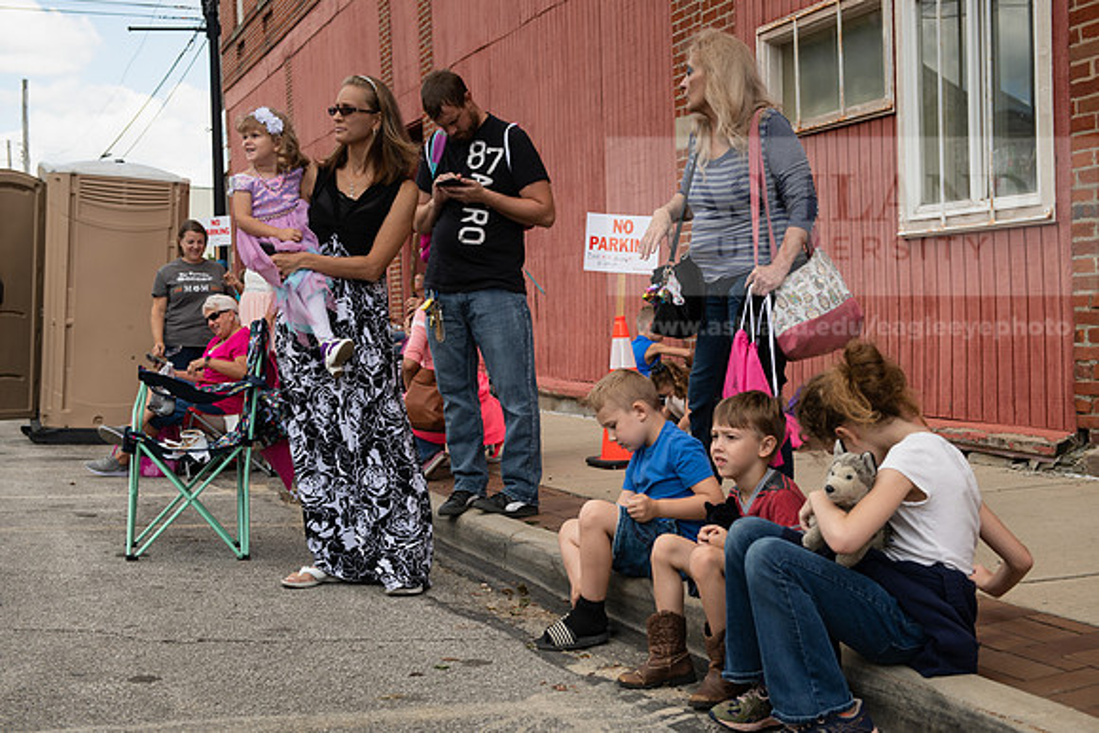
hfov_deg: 39.6
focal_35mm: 50
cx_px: 550
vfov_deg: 27.0
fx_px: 1527
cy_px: 366
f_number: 5.6
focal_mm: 50
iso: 200
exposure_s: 1/320
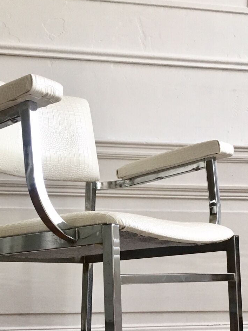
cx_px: 79
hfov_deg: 23.5
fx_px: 592
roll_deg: -0.1
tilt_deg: +1.1
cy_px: 268
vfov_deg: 30.4
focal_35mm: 62
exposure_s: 1/33
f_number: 2.2
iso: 64
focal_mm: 4.15
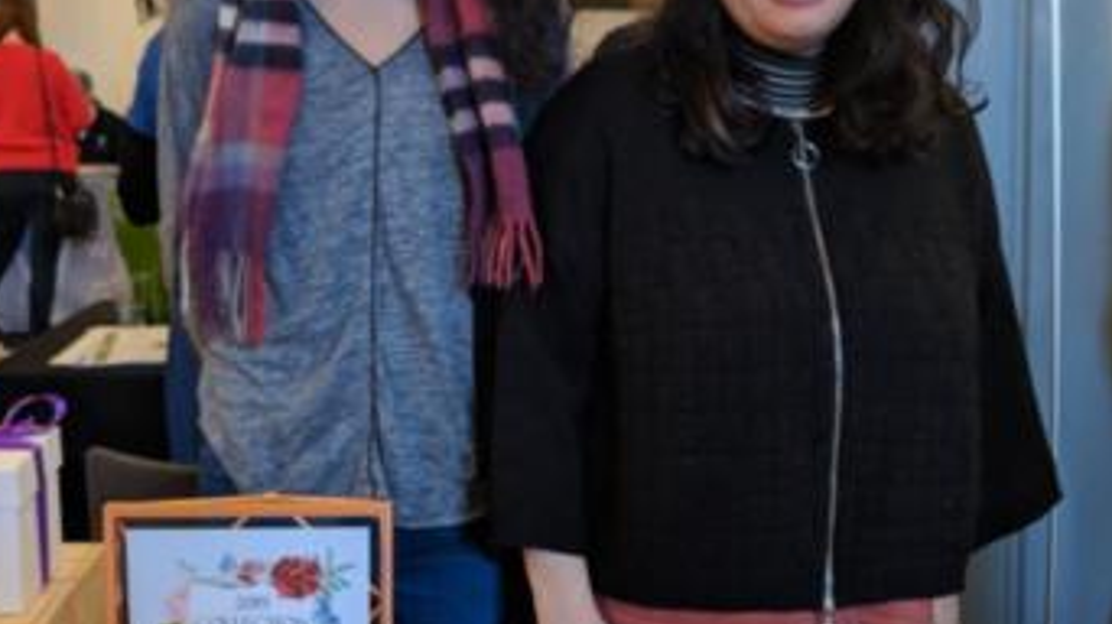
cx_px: 509
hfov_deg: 47.3
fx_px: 1267
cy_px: 315
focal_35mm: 43
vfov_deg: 27.7
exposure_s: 1/100
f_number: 1.8
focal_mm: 4.44
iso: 312
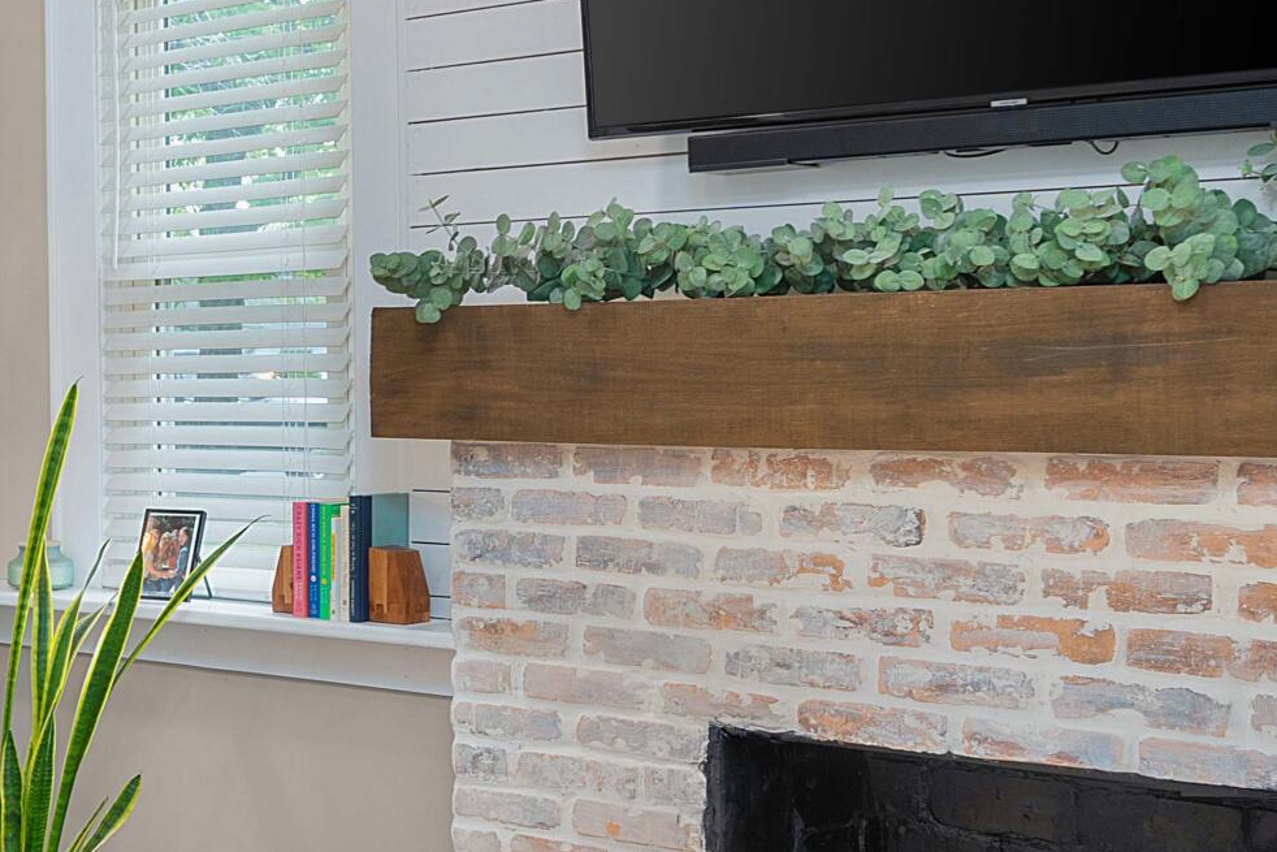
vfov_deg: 24.6
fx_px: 1951
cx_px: -48
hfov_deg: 32.8
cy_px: 432
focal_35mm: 55
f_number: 7.1
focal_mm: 18
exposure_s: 1/3
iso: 320
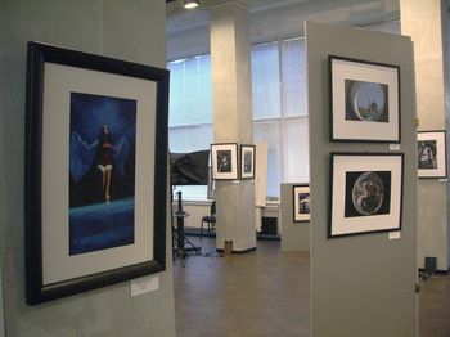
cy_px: 168
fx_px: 455
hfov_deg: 52.7
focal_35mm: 35
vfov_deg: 40.7
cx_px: 225
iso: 320
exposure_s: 1/40
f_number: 2.6
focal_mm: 5.8
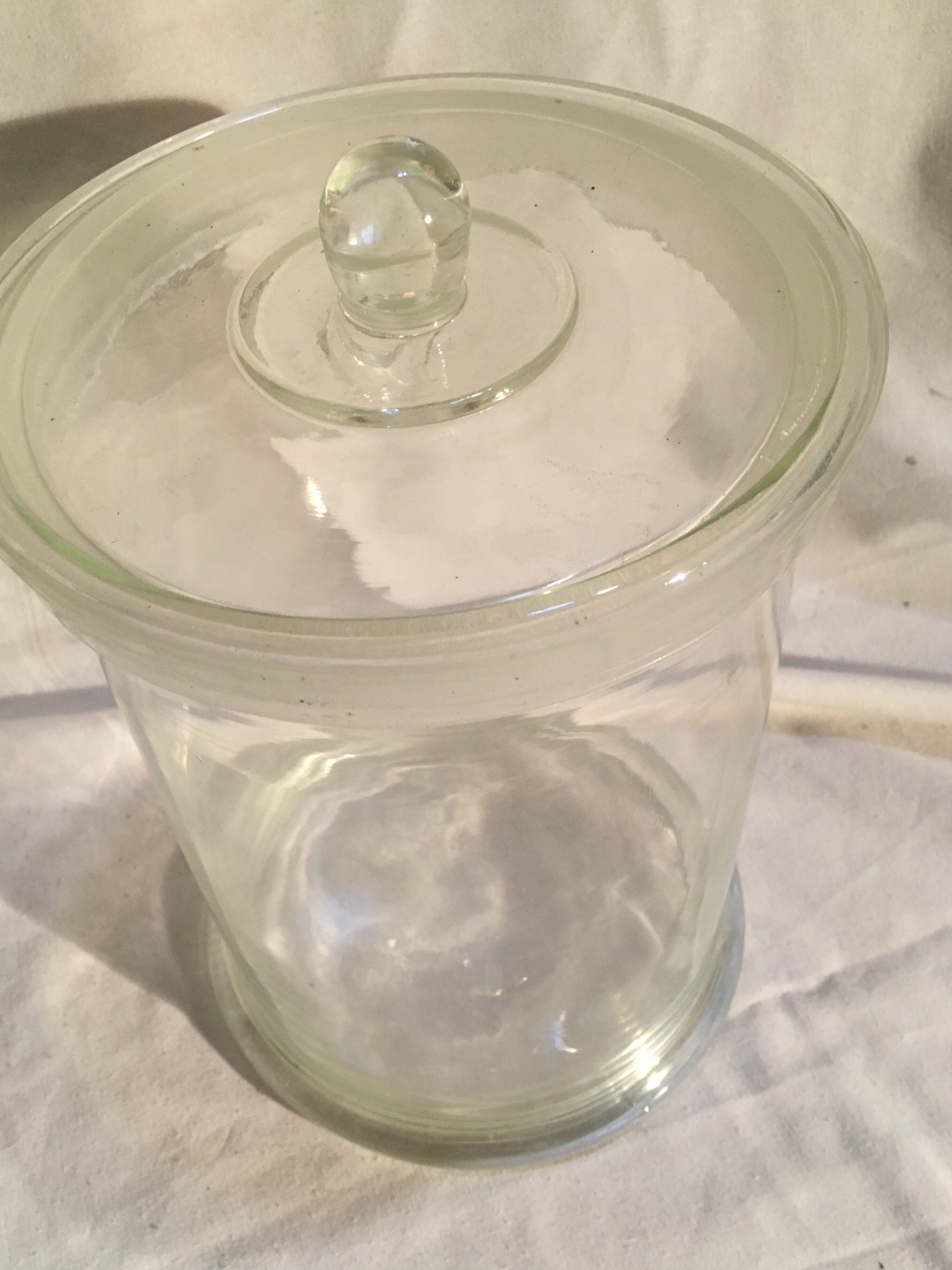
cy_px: 698
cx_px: 443
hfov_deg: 44.1
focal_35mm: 32
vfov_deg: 56.7
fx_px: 1173
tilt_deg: -55.1
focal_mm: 4.15
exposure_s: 1/33
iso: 160
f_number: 2.2
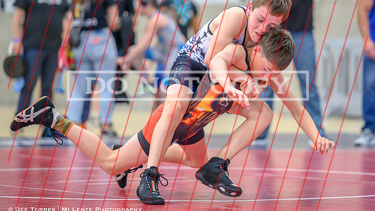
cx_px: 208
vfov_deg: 6.2
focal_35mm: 197
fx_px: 1959
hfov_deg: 10.9
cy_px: 83
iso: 2800
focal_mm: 150
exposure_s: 1/640
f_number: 2.8
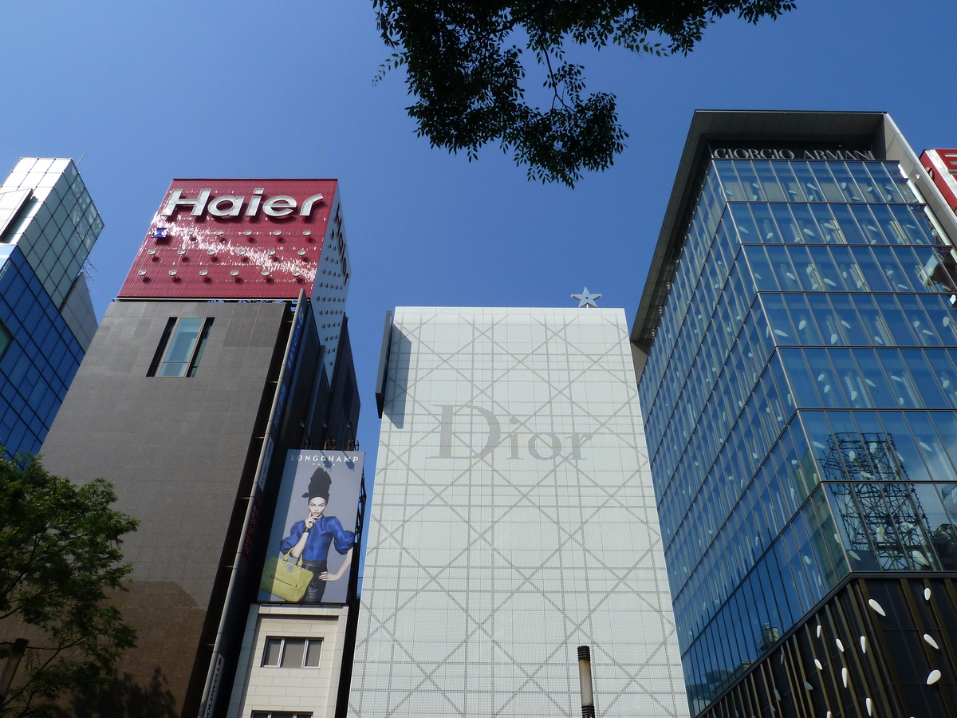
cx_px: 478
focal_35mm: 25
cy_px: 359
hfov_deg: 69.4
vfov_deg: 54.9
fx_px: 691
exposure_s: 1/400
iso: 80
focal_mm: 4.1
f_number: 5.6
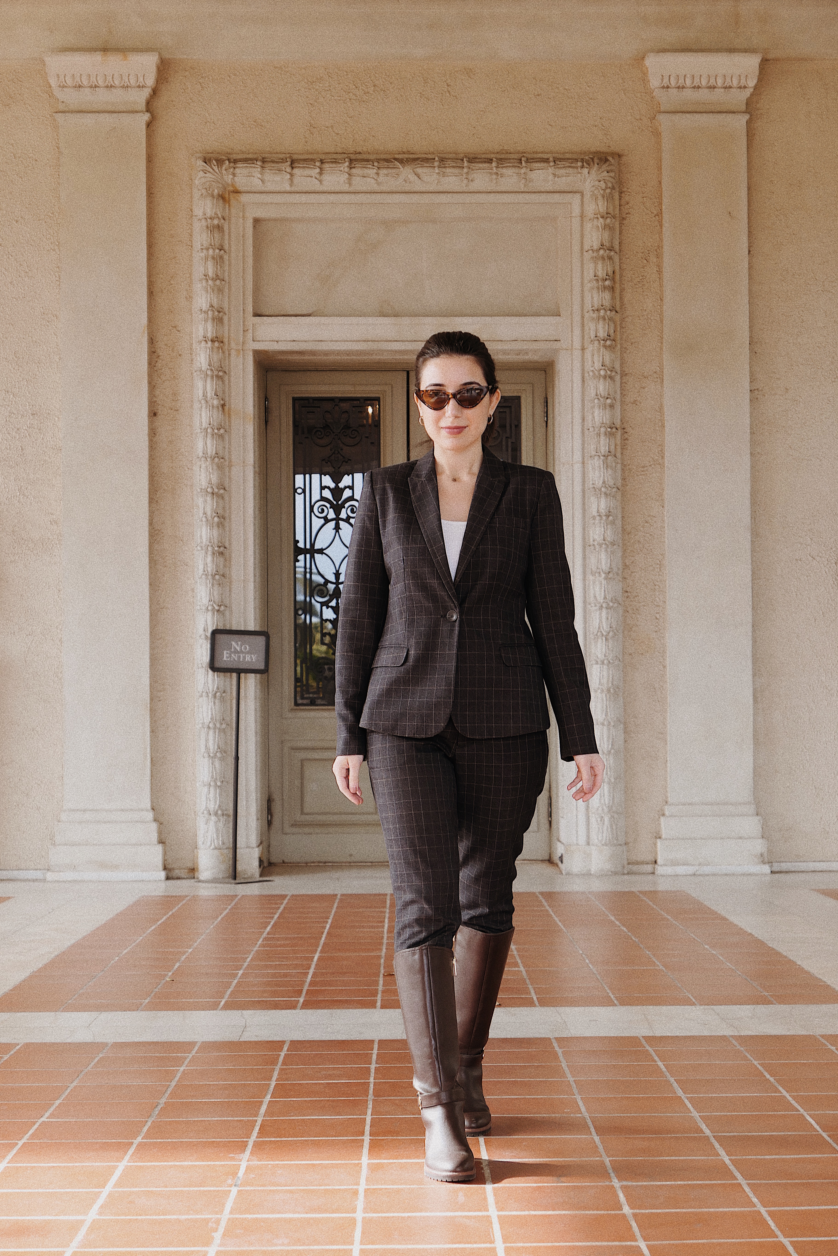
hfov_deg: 20.0
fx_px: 2374
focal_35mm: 68
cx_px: 419
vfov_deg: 29.7
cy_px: 628
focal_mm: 24.8
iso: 125
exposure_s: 1/125
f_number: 2.8
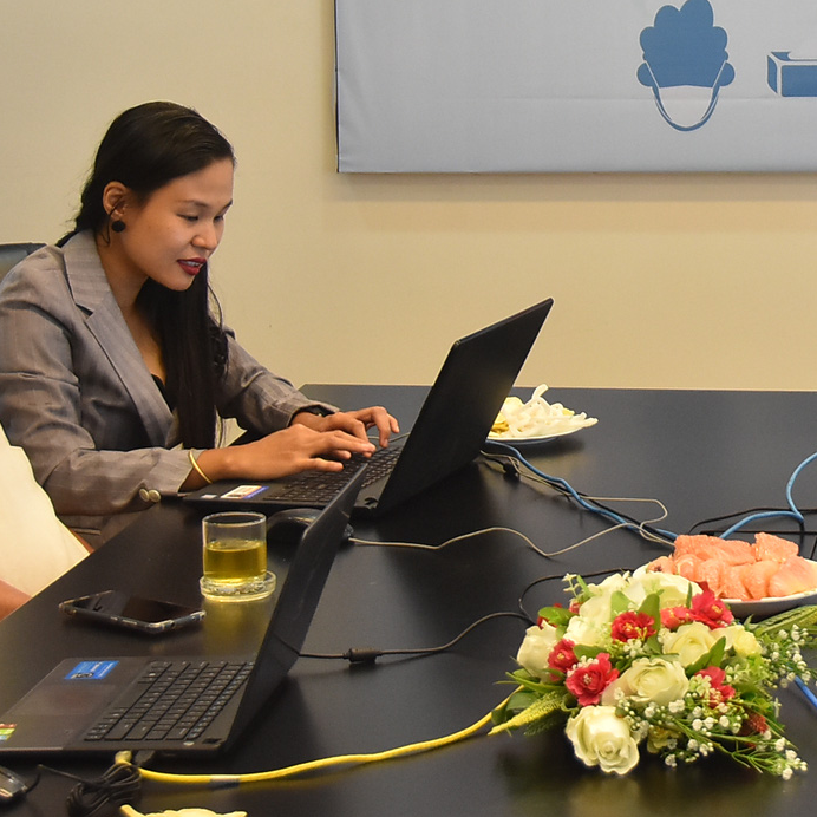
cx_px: 857
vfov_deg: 15.2
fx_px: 3050
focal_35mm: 114
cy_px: 202
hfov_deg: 14.9
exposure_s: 1/60
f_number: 4
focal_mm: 31
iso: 1250
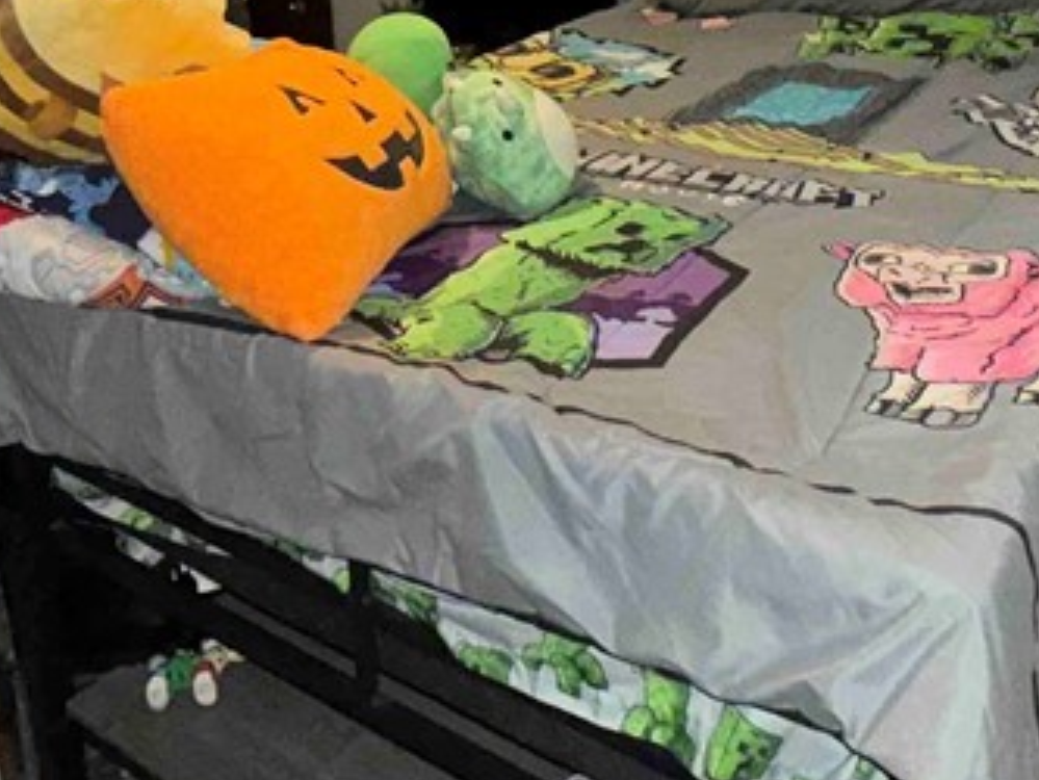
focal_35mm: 43
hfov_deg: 43.8
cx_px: 509
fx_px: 1291
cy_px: 9
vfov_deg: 31.2
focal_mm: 2.22
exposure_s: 1/60
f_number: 2.2
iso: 320
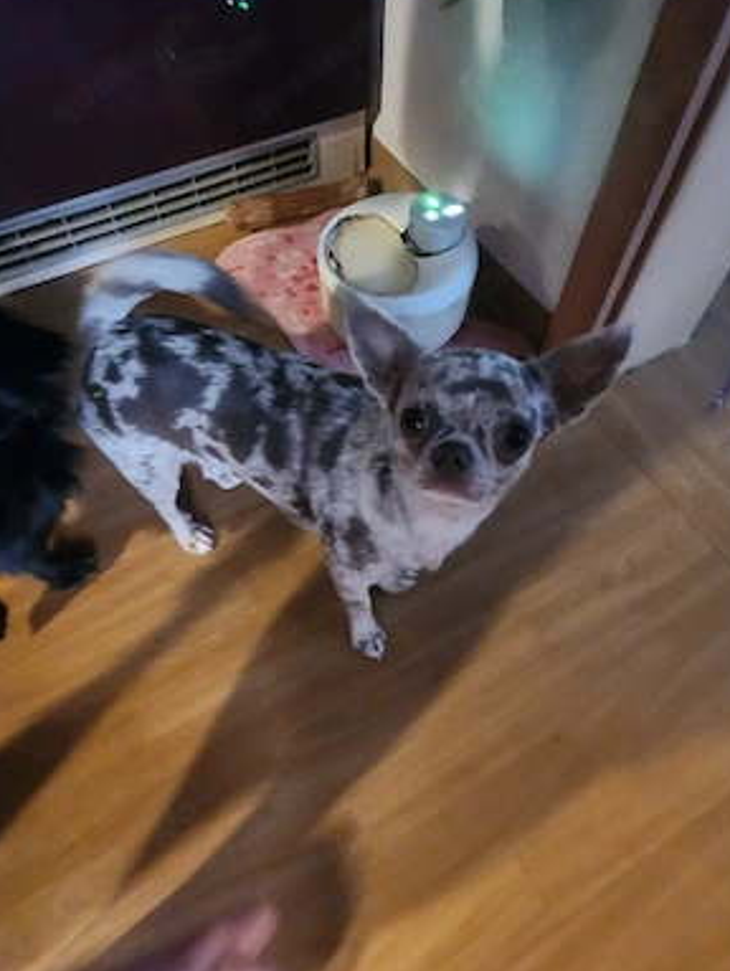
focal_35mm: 24
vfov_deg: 71.5
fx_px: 674
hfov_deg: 56.9
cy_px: 489
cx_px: 373
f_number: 1.8
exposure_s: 1/25.1
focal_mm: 5.4
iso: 1600
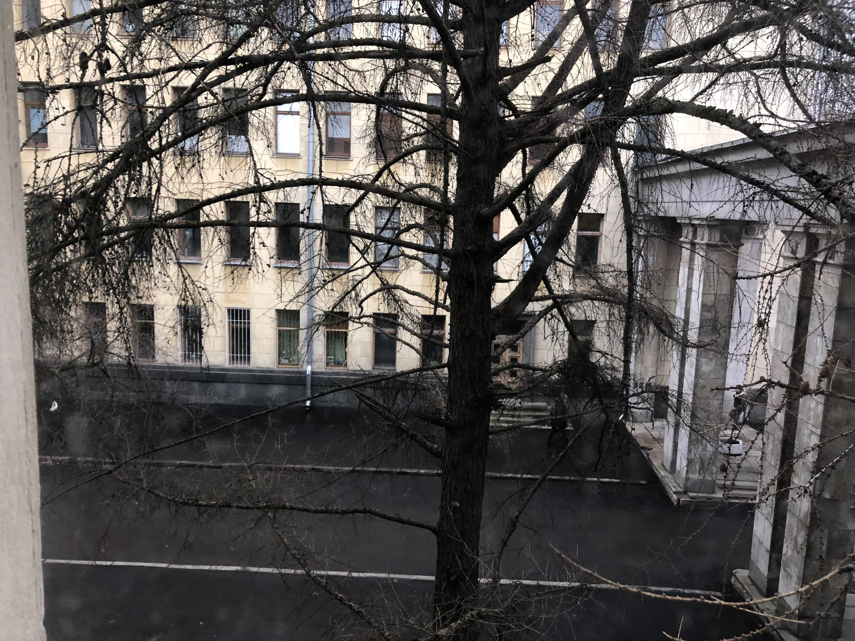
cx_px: 428
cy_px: 320
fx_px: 692
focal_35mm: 28
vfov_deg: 49.7
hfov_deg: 63.4
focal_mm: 4
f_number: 1.8
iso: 40
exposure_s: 1/25
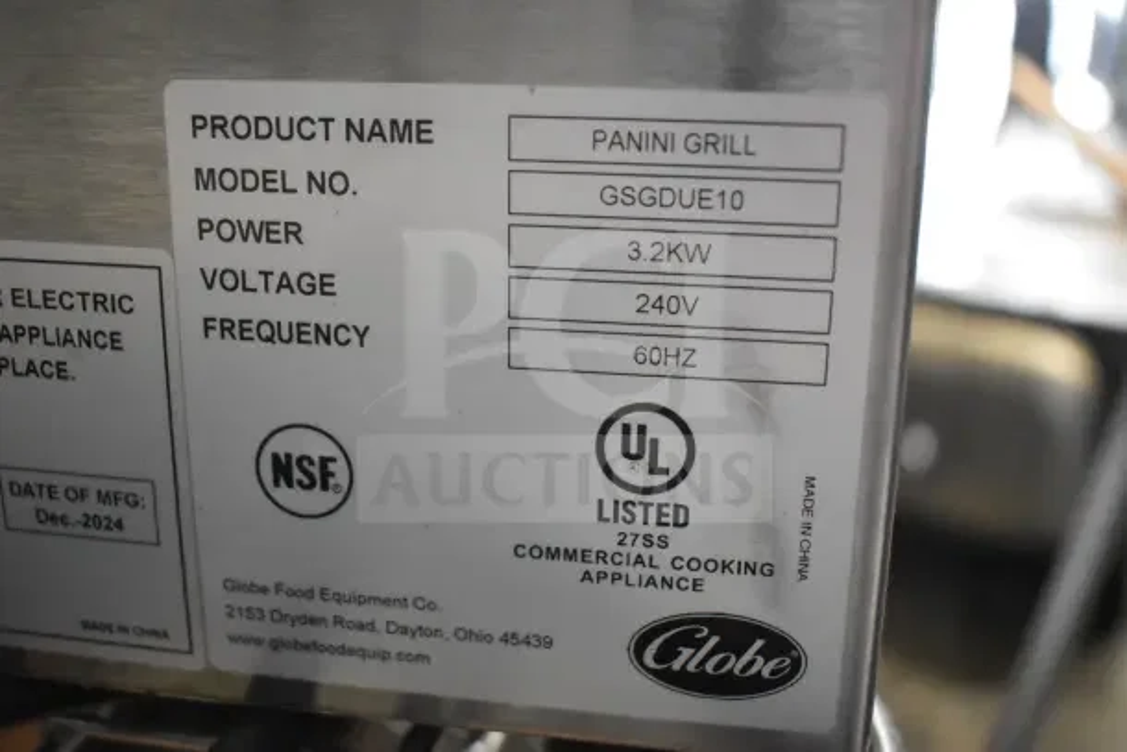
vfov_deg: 33.0
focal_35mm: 40
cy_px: 376
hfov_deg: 47.9
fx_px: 1268
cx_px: 564
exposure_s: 1/60
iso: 6400
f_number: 4
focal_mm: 27
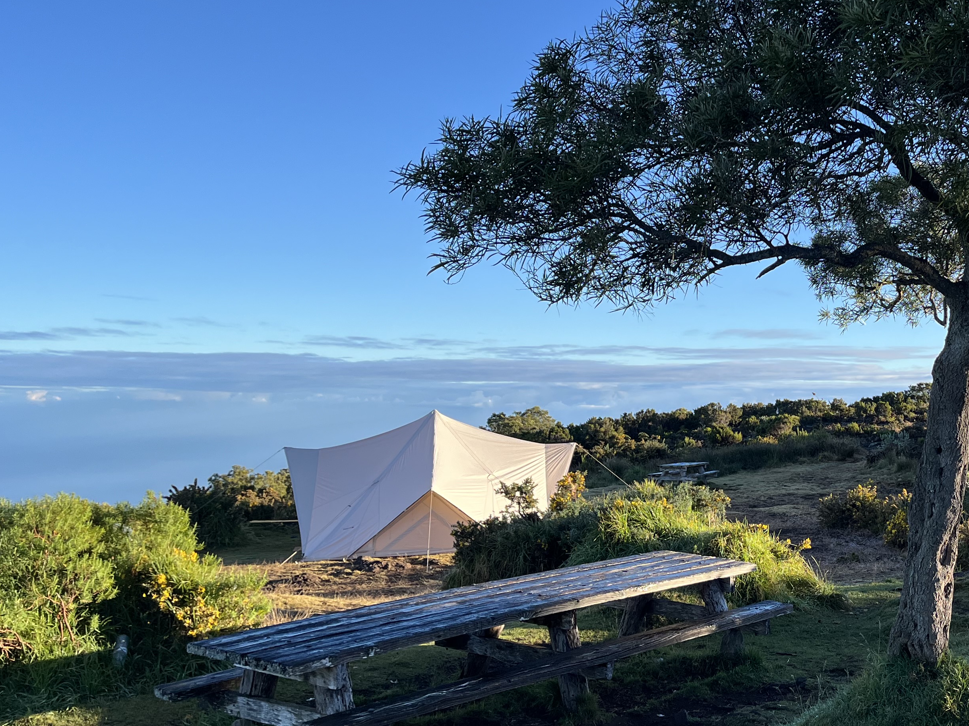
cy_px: 310
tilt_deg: +3.6
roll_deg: -0.8
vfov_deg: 33.5
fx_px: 1204
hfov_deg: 42.0
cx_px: 768
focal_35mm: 43
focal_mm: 5.1
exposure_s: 1/1580
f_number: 1.6
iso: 50
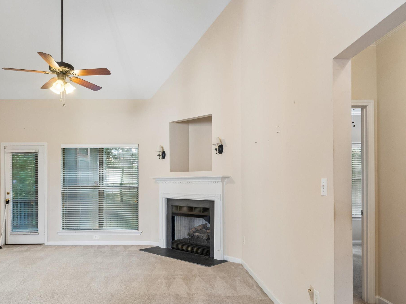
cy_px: 181
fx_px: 305
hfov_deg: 67.0
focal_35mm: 26
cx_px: 176
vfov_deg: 52.7
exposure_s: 1/3.33
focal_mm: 16
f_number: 13
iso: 400
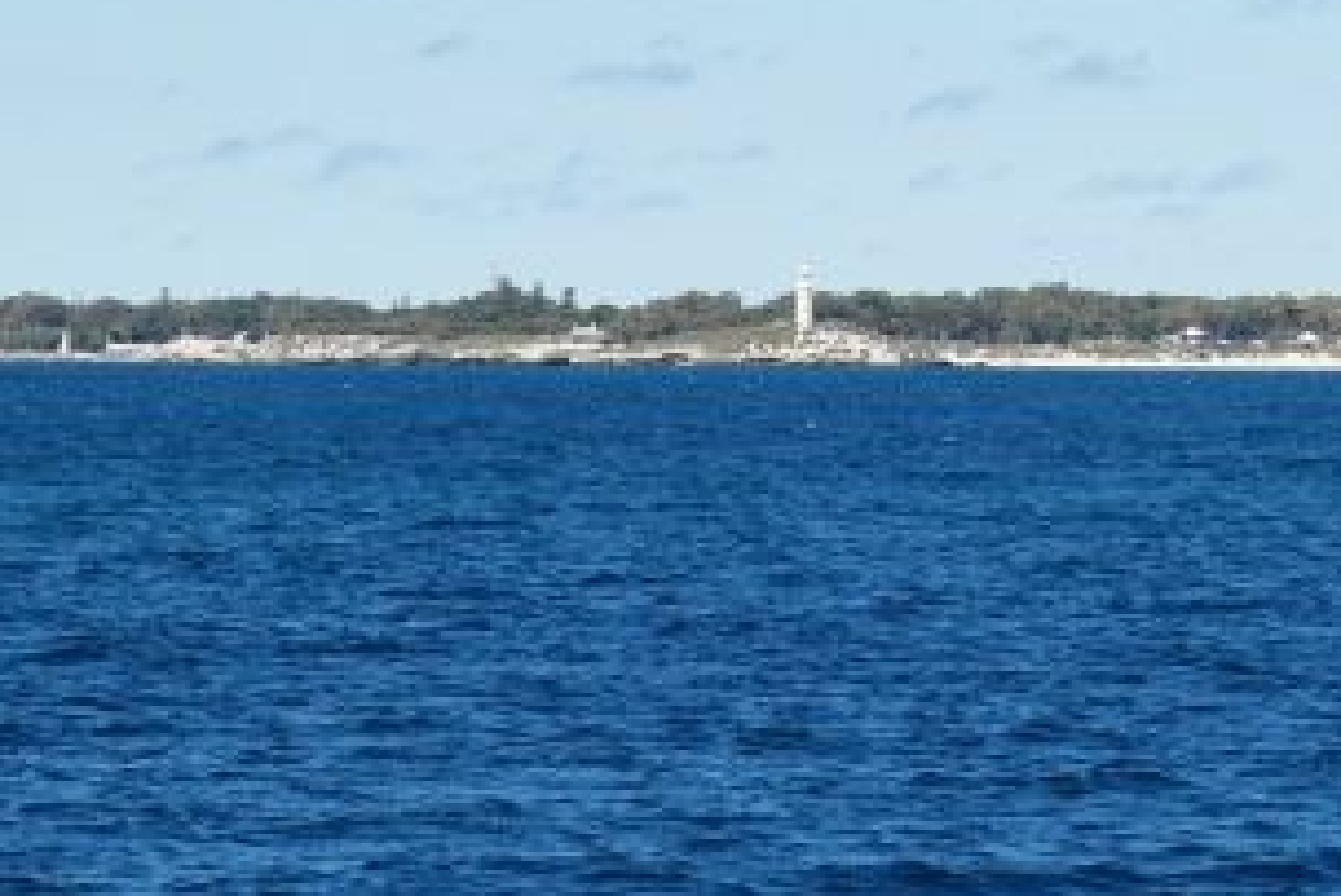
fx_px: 10285
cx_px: 909
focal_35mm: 276
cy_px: 1039
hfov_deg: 7.5
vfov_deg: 5.0
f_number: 5
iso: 560
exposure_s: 1/8000
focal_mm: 105
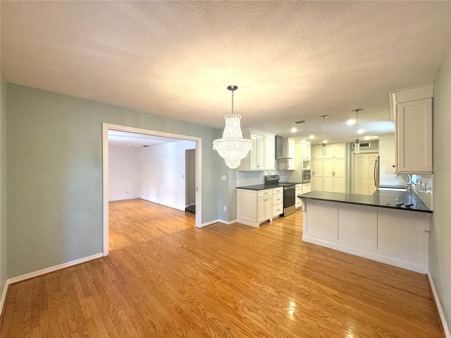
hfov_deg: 102.1
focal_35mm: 14
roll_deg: -0.1
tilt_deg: -1.0
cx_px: 226
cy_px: 169
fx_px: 182
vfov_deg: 85.7
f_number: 2.2
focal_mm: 2.22
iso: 200
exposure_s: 1/120
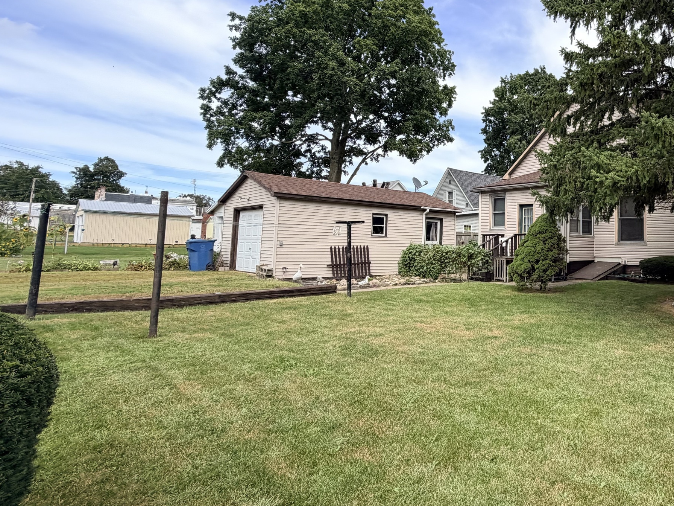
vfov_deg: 56.5
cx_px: 532
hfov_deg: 65.6
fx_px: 467
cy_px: 208
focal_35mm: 24
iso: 40
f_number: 2.2
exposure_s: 1/770
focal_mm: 2.22
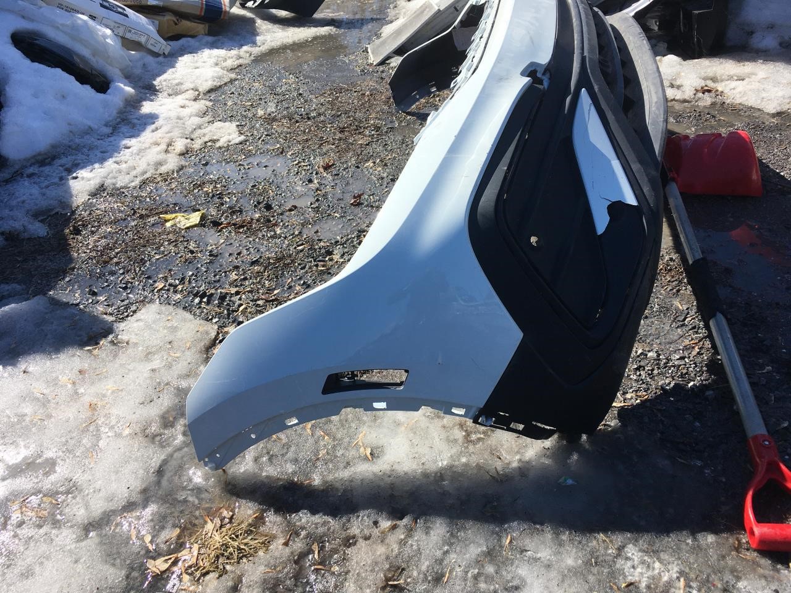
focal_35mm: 29
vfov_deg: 48.2
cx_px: 396
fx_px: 663
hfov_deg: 61.7
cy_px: 296
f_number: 2.2
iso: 25
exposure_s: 1/1508
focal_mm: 4.15
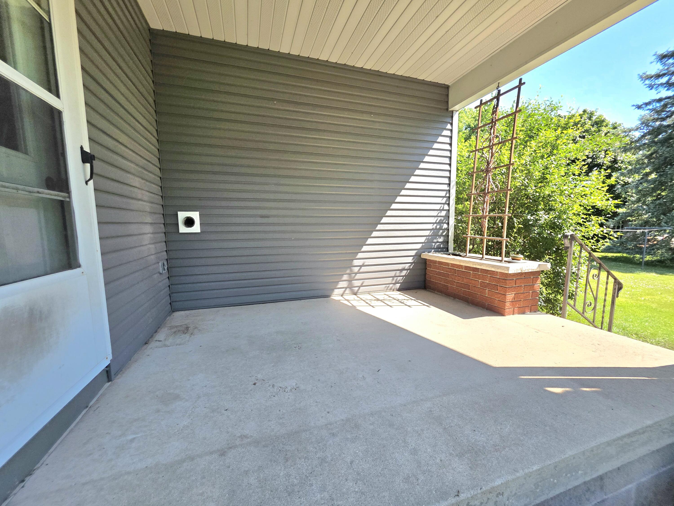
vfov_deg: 89.9
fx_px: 253
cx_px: 337
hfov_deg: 106.2
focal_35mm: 13
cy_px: 253
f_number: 1.9
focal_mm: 2.2
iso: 80
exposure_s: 1/2000
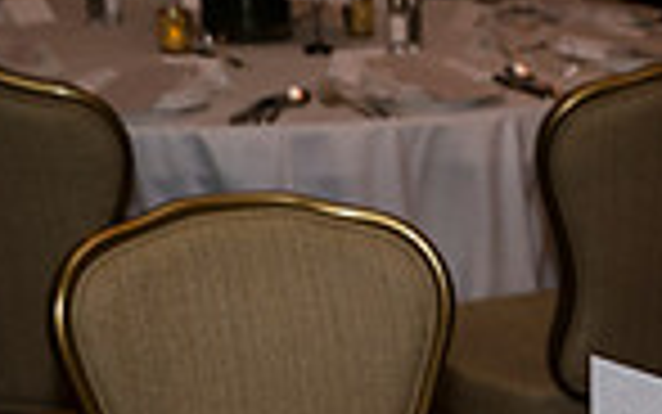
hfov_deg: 13.9
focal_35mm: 145
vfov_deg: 8.6
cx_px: 842
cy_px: 835
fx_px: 2617
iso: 800
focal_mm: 36
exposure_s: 1/125
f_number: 5
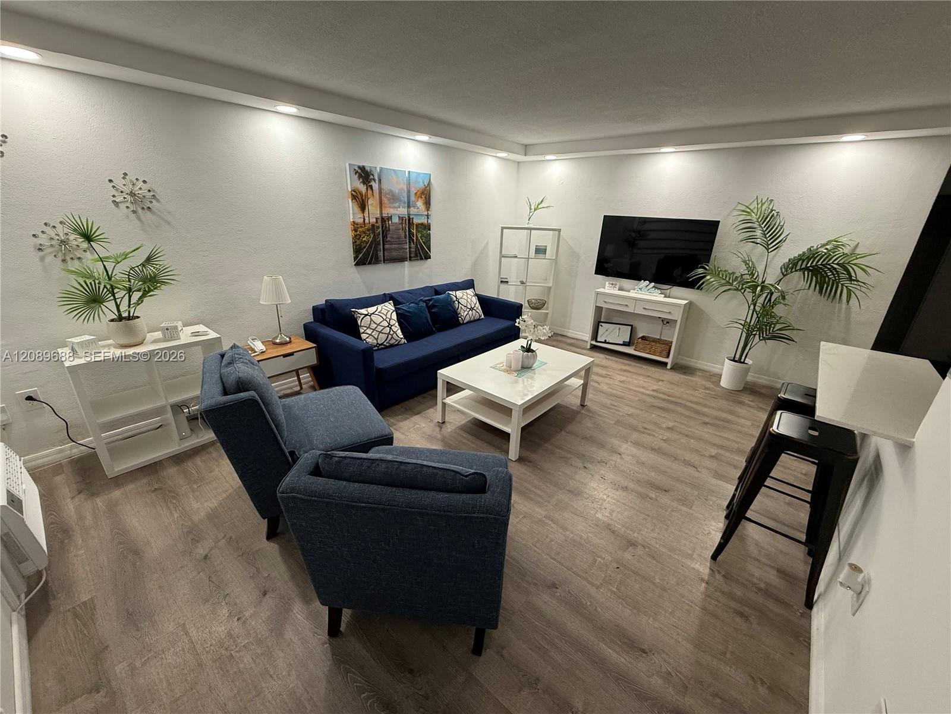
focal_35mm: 14
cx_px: 476
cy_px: 357
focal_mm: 2.22
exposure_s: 1/60
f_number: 2.2
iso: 200
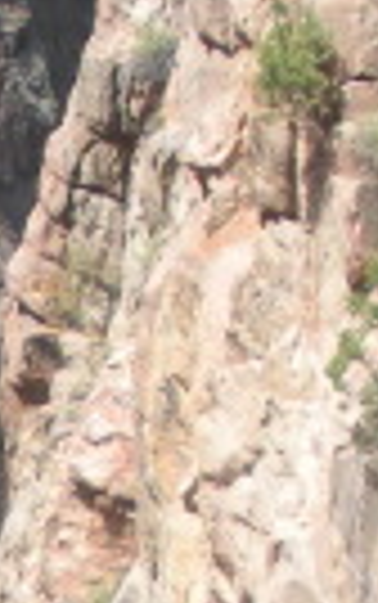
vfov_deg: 8.9
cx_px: -328
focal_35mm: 227
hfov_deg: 5.7
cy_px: 1022
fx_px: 3734
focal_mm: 6.3
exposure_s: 1/314
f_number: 3.5
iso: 64
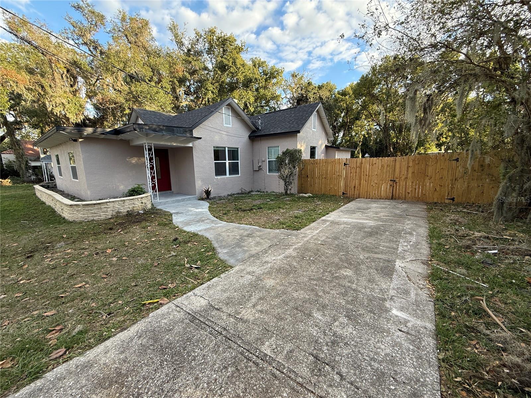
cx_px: 266
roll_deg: +1.3
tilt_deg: -9.9
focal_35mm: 14
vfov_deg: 85.7
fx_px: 215
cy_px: 199
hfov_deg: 102.1
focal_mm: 2.22
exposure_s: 1/171
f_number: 2.2
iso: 50
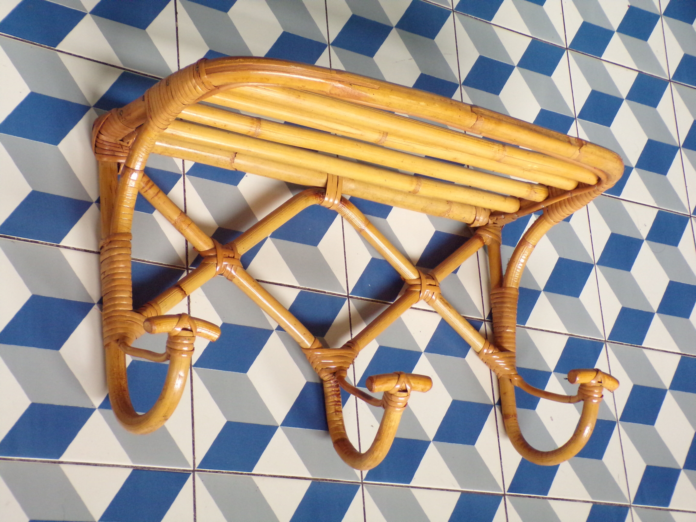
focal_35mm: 65
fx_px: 1307
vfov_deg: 22.6
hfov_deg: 29.8
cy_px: 261
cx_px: 348
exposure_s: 1/25
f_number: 3.8
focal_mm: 11.6
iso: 400
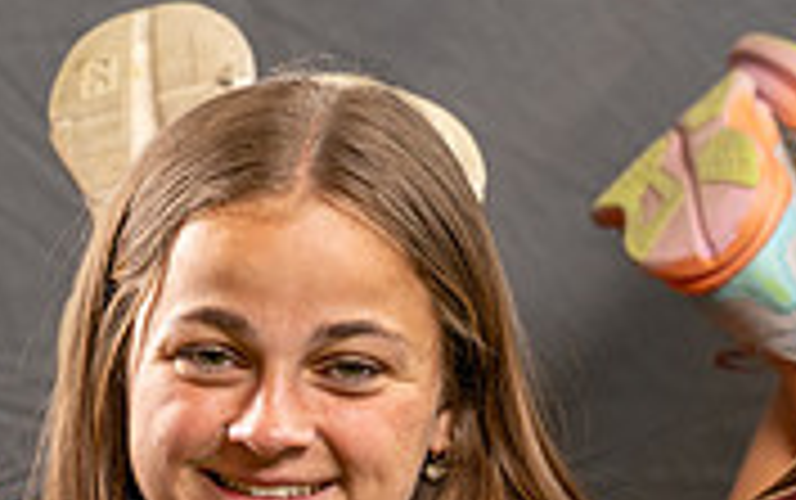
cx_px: 310
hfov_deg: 3.6
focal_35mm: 578
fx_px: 12551
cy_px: 871
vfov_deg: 2.3
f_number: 4.5
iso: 250
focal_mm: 135
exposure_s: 1/200
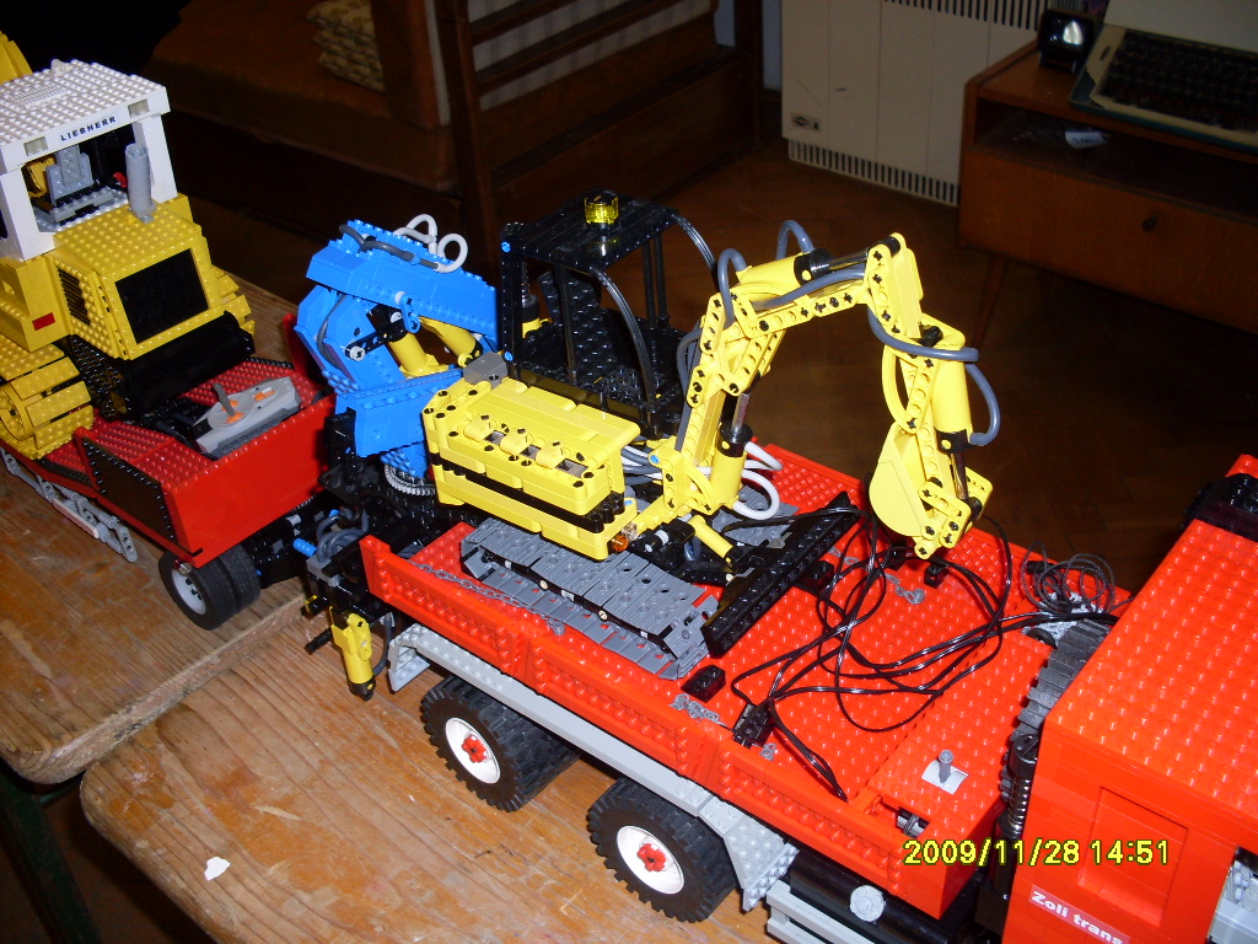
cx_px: 629
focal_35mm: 38
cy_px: 472
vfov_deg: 37.7
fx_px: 1381
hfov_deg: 49.0
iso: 100
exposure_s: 1/45
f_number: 2.8
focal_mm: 6.3
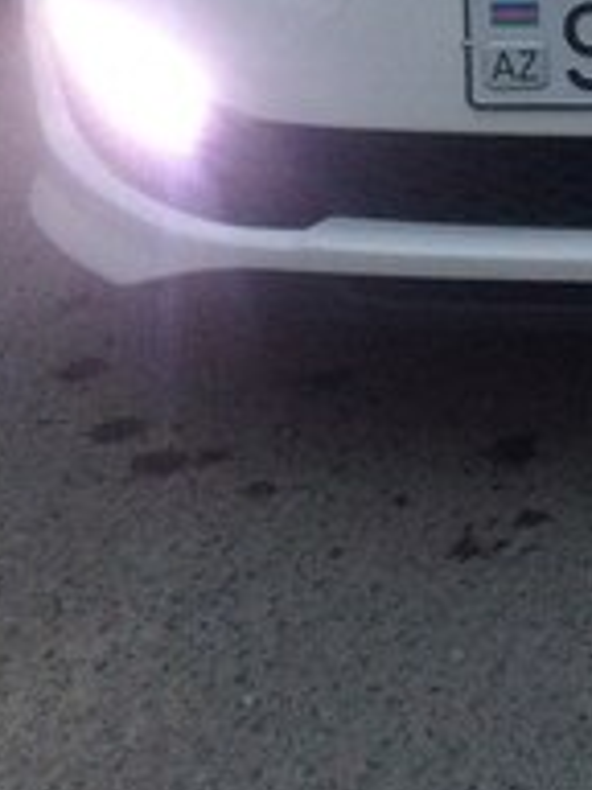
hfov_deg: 18.5
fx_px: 1710
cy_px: -136
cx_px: 736
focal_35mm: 75
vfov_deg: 23.9
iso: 200
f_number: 2.2
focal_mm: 4.15
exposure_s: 1/33
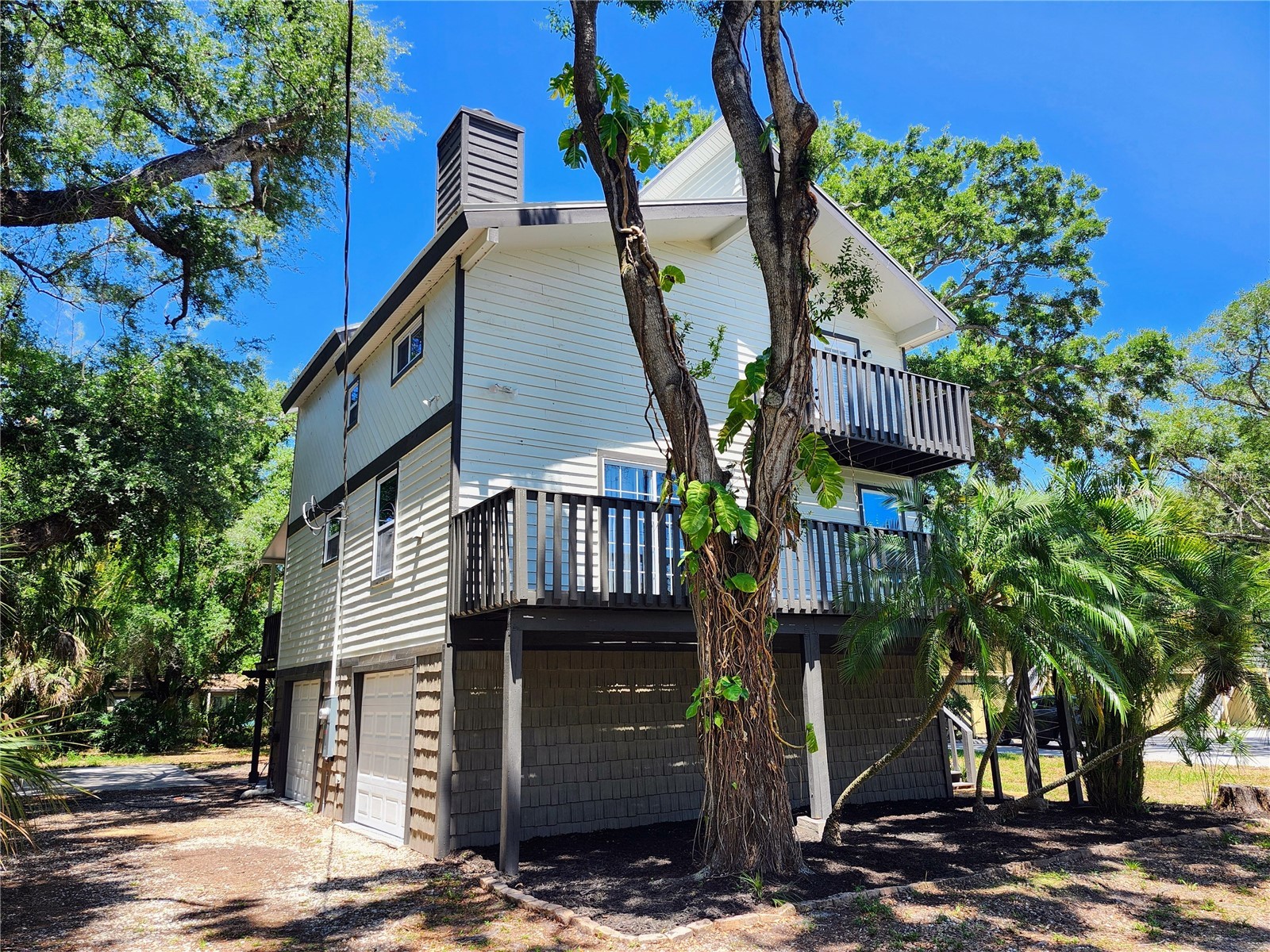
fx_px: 844
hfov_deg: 73.9
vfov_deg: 58.9
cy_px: 476
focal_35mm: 23
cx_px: 635
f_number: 1.8
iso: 25
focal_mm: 5.54
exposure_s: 1/477
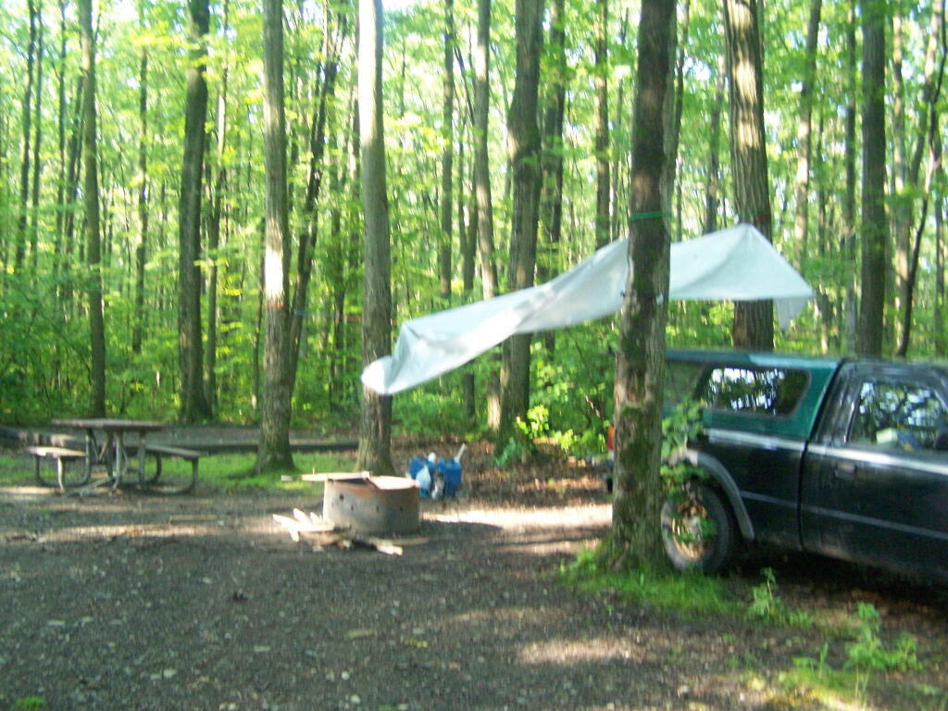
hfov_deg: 49.0
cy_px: 356
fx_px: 1041
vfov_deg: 37.7
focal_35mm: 38
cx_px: 474
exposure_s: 1/50
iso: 400
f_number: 2.8
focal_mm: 6.3
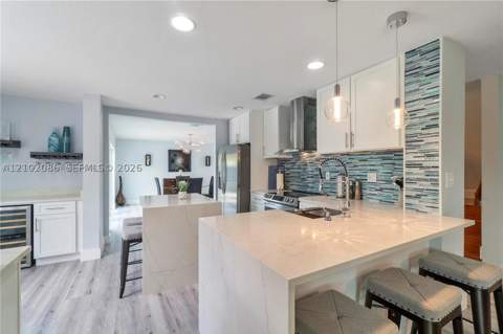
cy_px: 167
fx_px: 209
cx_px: 252
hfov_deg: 100.4
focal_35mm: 15
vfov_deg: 77.2
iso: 160
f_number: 11
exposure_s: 1/6
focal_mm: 10
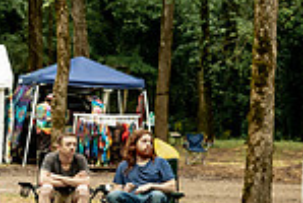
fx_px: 1147
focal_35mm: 136
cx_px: 484
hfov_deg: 13.9
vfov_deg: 10.1
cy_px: 105
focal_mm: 35
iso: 800
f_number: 4
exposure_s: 1/400
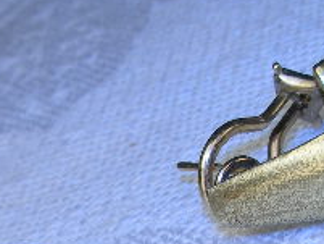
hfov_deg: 12.2
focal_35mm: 162
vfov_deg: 9.1
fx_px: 1517
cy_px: 288
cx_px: 155
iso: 50
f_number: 5.4
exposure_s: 1/320
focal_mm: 10.6
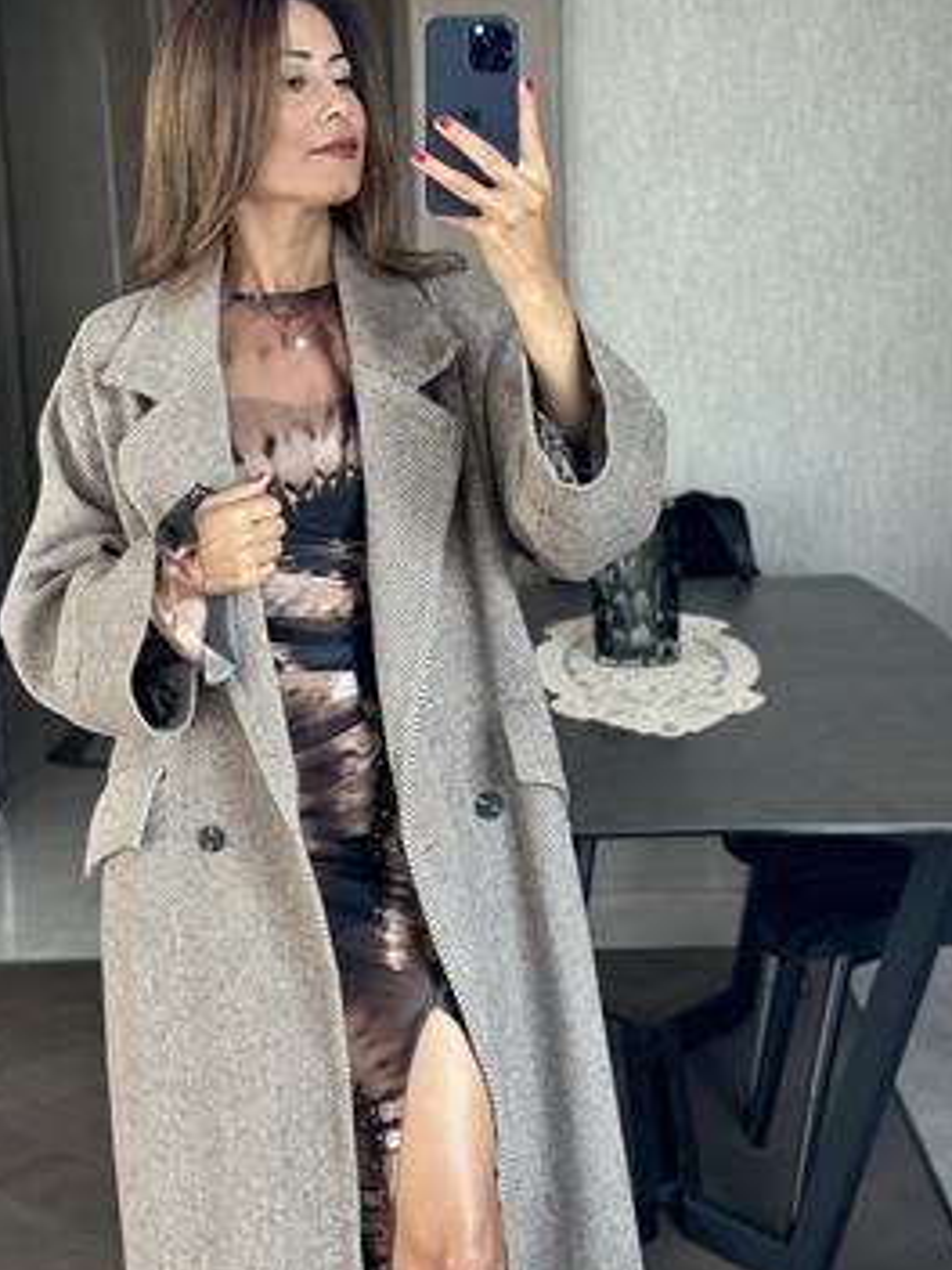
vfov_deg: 28.1
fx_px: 2530
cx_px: 321
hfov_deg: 21.2
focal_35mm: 69
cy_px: 729
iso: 125
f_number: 1.78
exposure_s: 1/109
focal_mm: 6.86
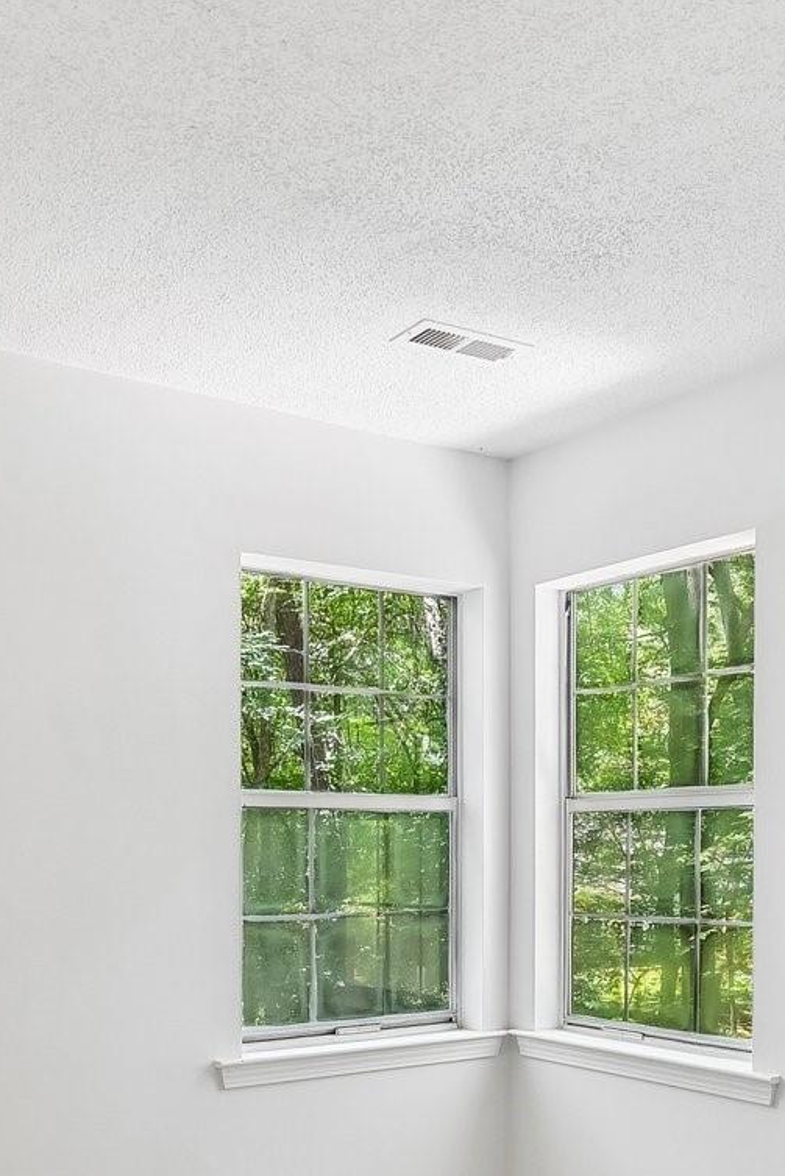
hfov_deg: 35.1
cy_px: 860
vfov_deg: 49.0
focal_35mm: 38
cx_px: 381
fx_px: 1242
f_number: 11
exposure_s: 1/4
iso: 200
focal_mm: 14
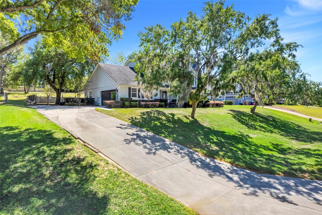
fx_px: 197
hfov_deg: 78.6
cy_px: 108
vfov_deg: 57.2
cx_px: 161
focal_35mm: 22
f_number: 2.8
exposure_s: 1/240
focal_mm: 8.38
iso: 100
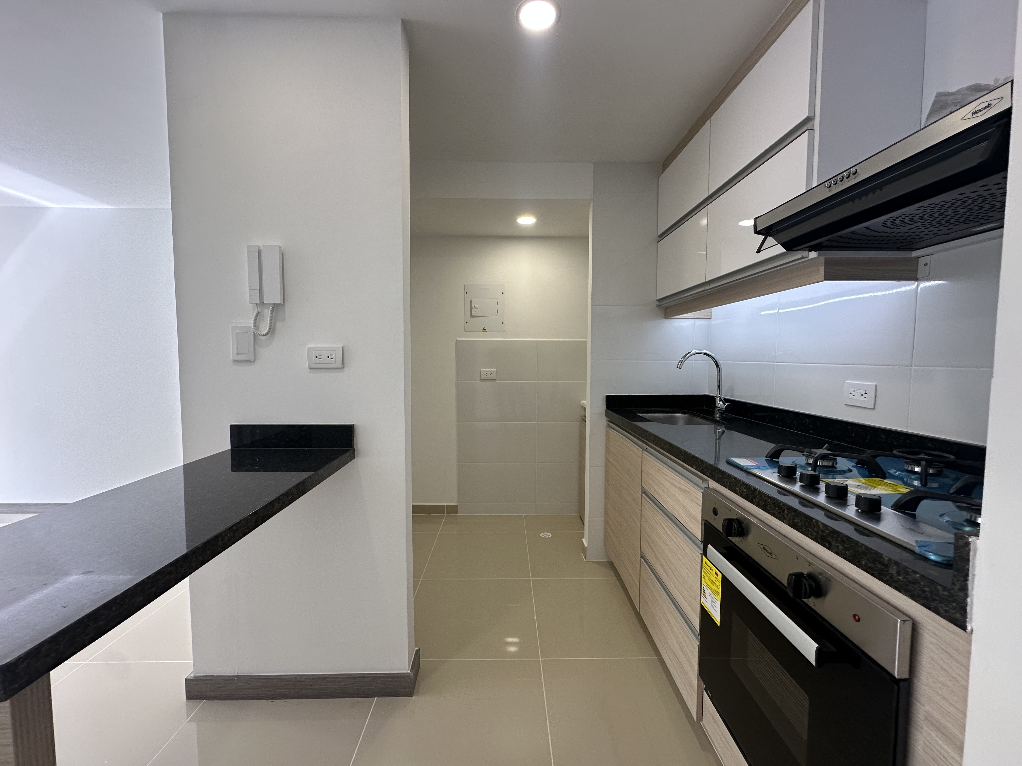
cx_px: 511
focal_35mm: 14
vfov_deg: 85.7
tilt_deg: -2.6
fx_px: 413
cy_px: 383
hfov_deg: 102.1
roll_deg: +0.3
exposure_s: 1/120
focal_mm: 2.22
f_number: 2.2
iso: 125
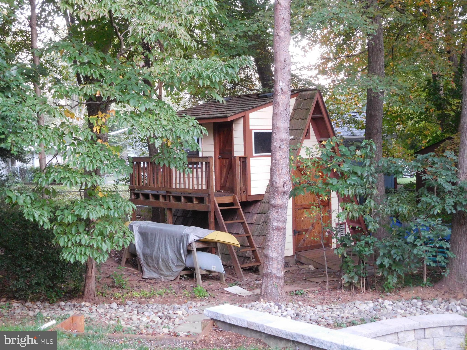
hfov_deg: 38.2
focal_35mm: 50
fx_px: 675
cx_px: 234
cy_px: 175
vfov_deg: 29.1
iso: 500
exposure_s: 1/8
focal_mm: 8.9
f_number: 4.1
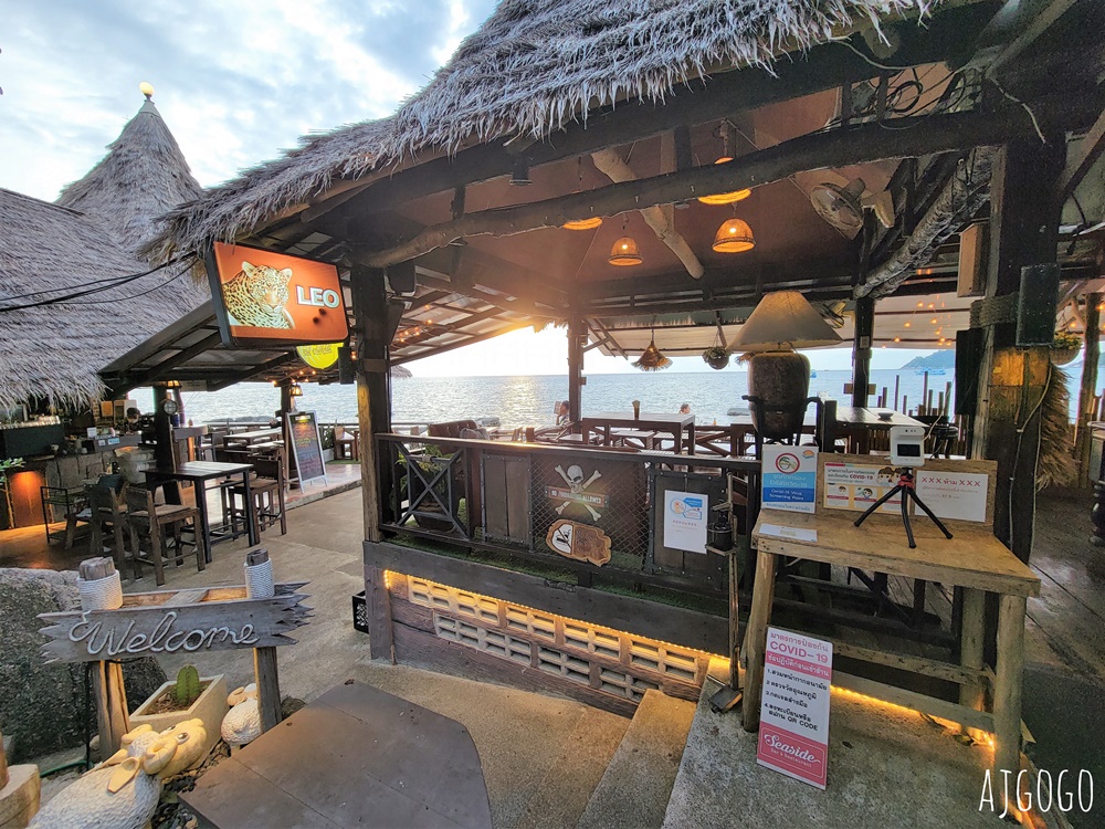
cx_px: 552
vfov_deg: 89.9
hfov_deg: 106.2
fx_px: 415
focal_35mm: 13
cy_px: 414
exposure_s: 1/120
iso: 80
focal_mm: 2.2
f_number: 2.2
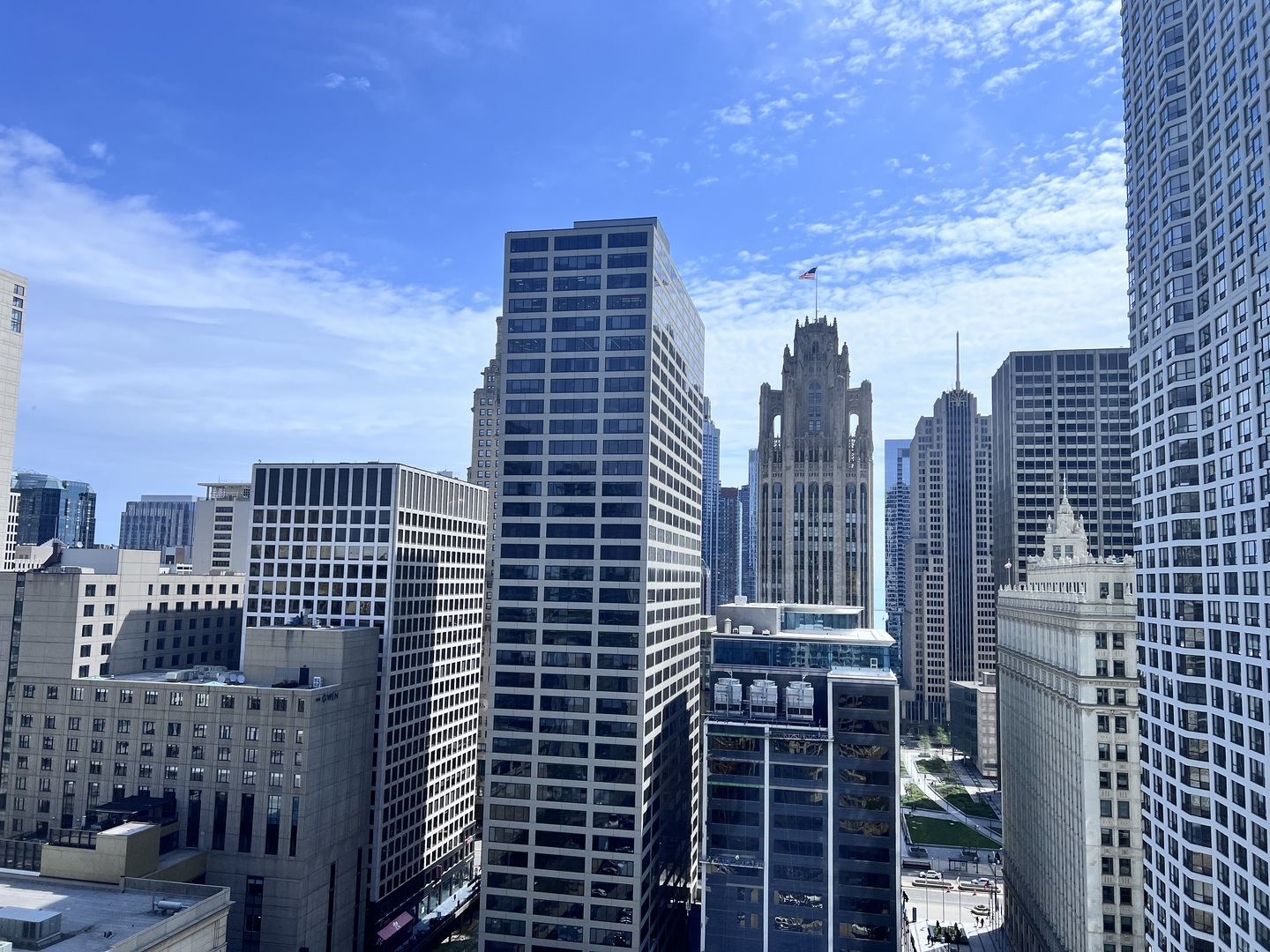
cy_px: 476
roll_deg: -1.4
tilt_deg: +5.0
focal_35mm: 26
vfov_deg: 53.1
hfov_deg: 67.3
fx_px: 954
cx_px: 635
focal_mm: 5.7
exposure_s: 1/3165
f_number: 1.5
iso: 50
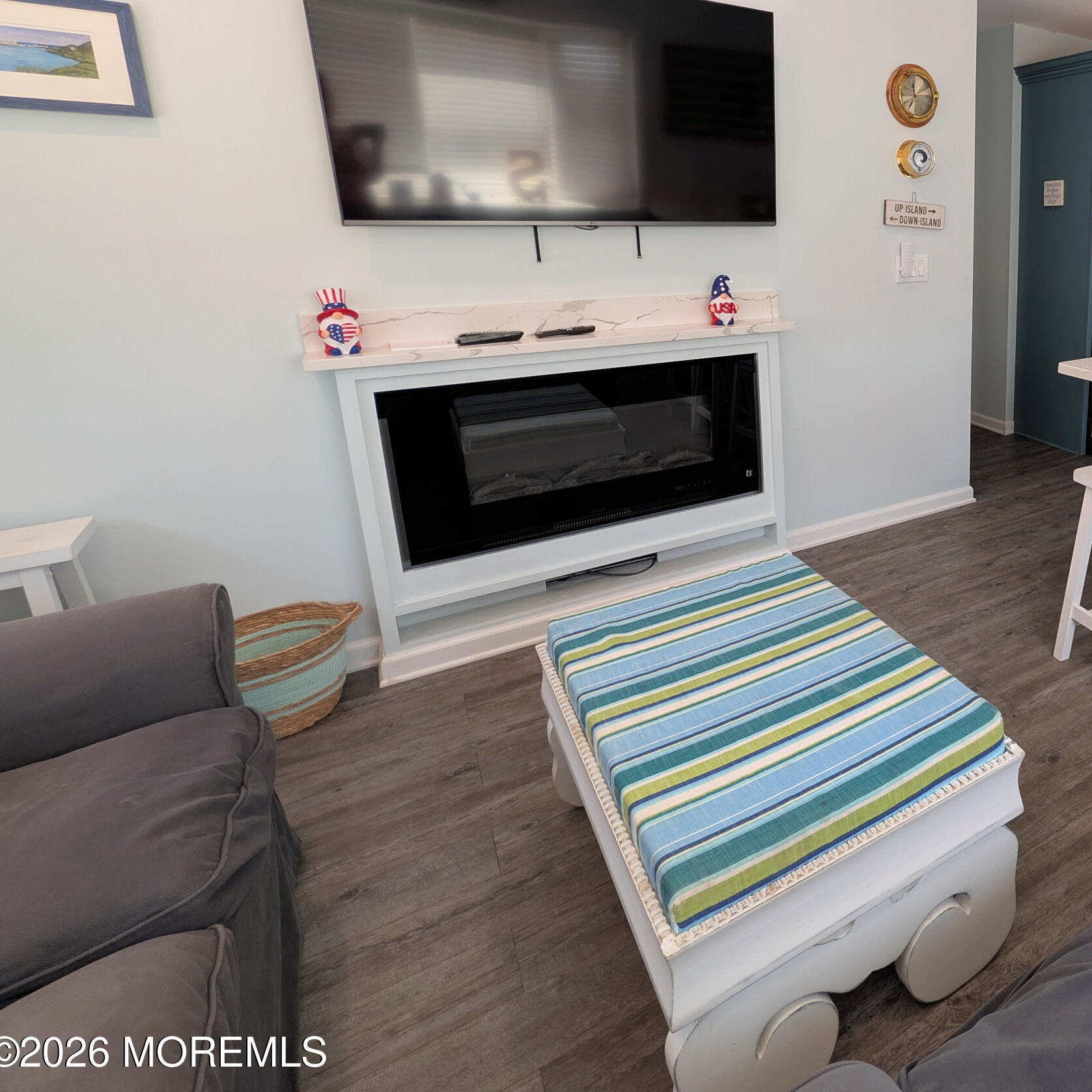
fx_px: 678
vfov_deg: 75.8
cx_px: 962
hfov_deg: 65.7
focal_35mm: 19
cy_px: 384
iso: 81
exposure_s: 1/120
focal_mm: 2.02
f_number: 1.7
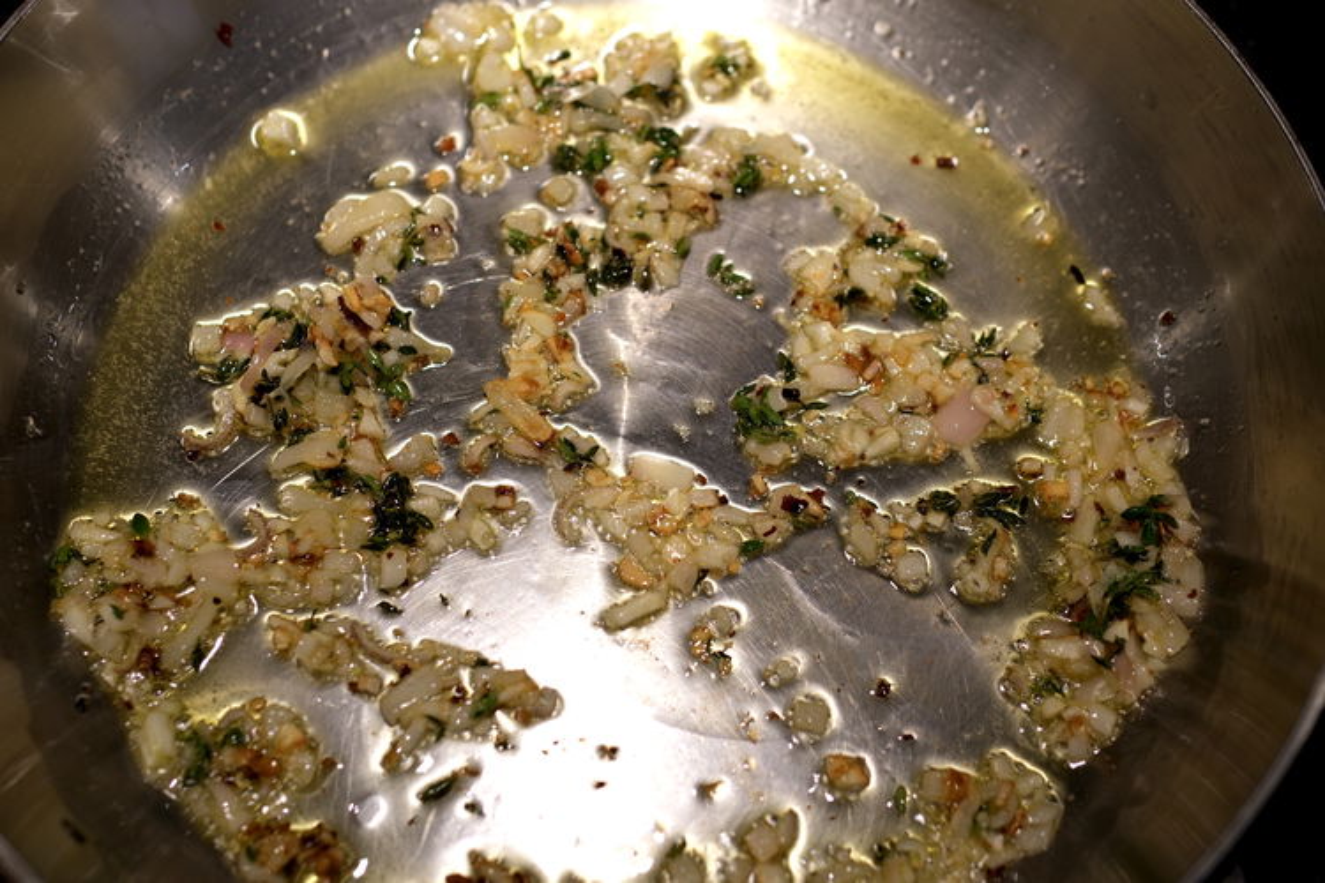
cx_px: 662
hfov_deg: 43.6
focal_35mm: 45
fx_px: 1656
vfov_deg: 29.9
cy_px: 442
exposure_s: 1/56
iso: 125
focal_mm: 30
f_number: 2.8
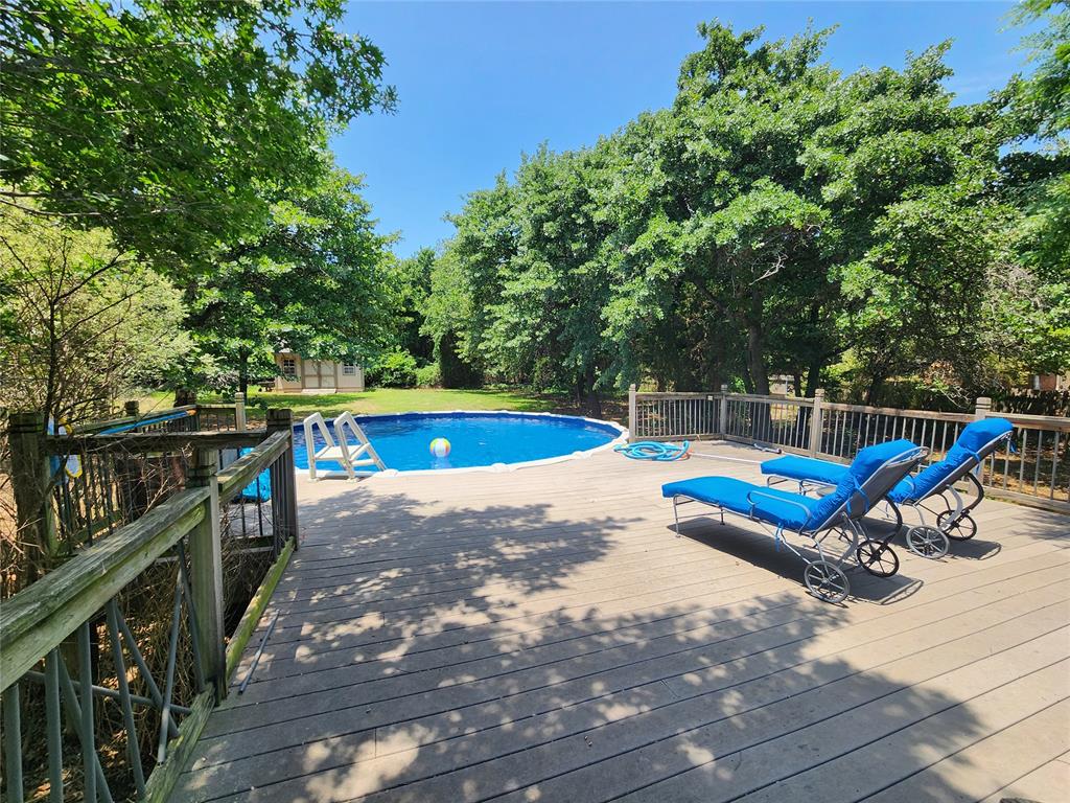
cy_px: 402
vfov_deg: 89.9
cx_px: 535
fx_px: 402
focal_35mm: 13
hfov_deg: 106.2
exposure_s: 1/771
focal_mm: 2.2
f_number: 2.2
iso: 50
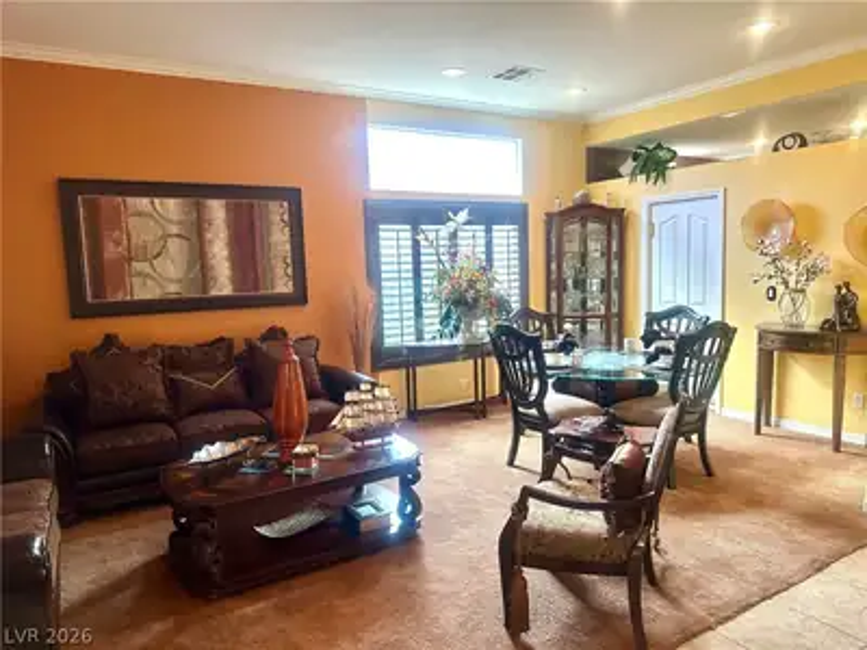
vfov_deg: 56.8
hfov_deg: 71.6
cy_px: 325
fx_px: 601
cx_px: 434
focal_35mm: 24
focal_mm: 6.86
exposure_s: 1/120
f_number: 1.78
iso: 200
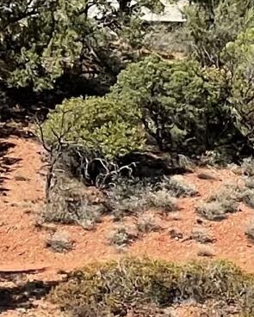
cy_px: 37
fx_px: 3882
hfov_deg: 3.7
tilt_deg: -4.3
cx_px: 258
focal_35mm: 413
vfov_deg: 4.7
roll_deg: -0.8
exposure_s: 1/1295
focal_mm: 6
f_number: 2
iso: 25
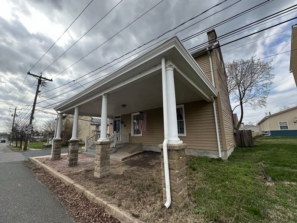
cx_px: 148
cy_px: 112
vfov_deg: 85.7
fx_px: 120
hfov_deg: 102.1
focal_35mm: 14
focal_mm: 2.22
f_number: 2.2
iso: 40
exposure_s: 1/647
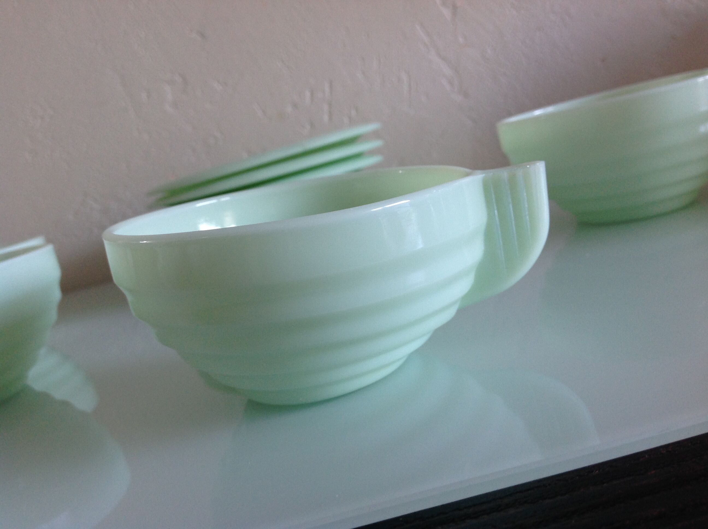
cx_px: 354
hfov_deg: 52.7
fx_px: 715
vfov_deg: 40.6
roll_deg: +15.0
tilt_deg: -10.4
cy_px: 264
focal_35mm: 35
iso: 64
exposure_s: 1/15
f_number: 2.4
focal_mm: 4.28
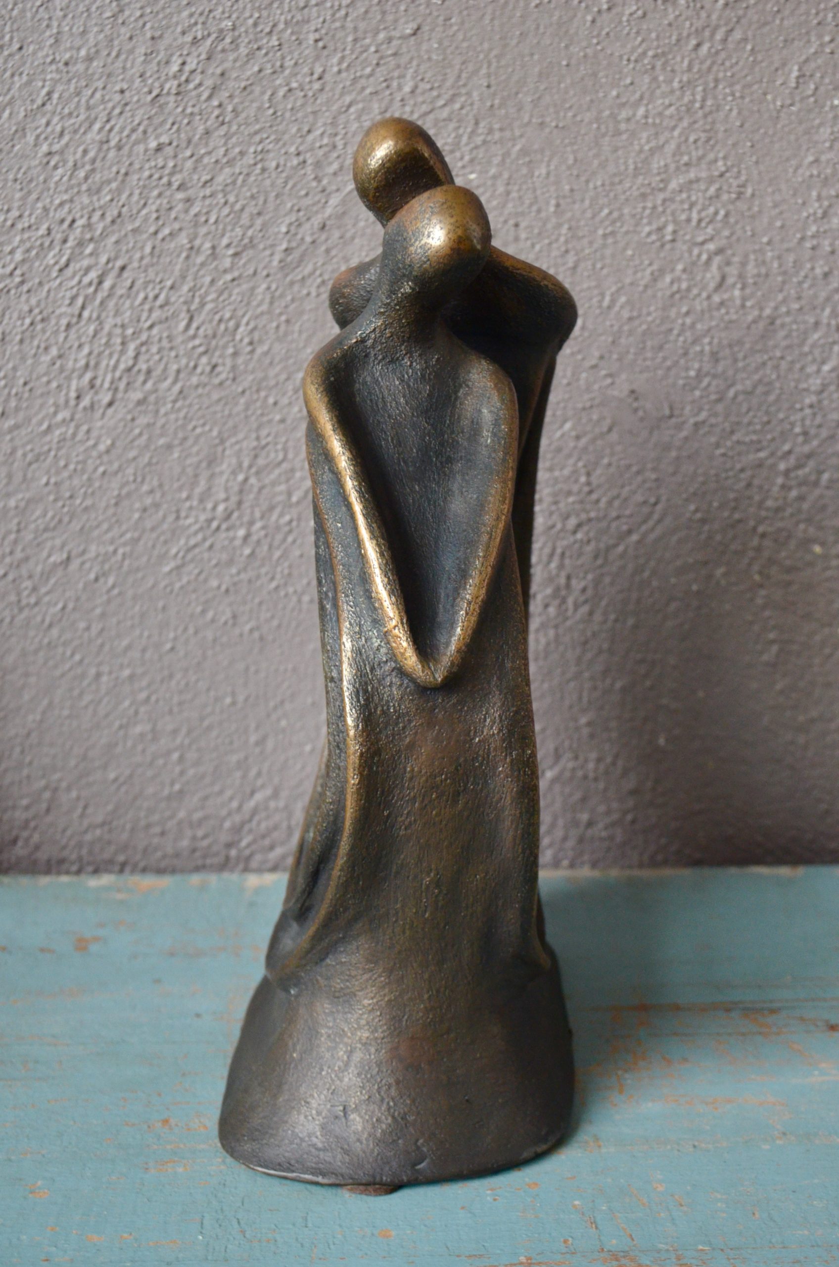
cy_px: 634
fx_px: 1791
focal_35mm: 51
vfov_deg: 39.0
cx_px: 420
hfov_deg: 26.4
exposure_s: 1/60
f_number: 5
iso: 1250
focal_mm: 34
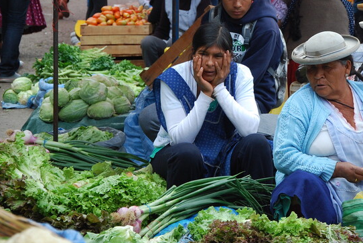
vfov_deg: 7.7
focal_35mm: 179
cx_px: 298
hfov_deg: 11.4
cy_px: 40
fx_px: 1807
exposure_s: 1/500
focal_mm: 66
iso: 280
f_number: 5.3
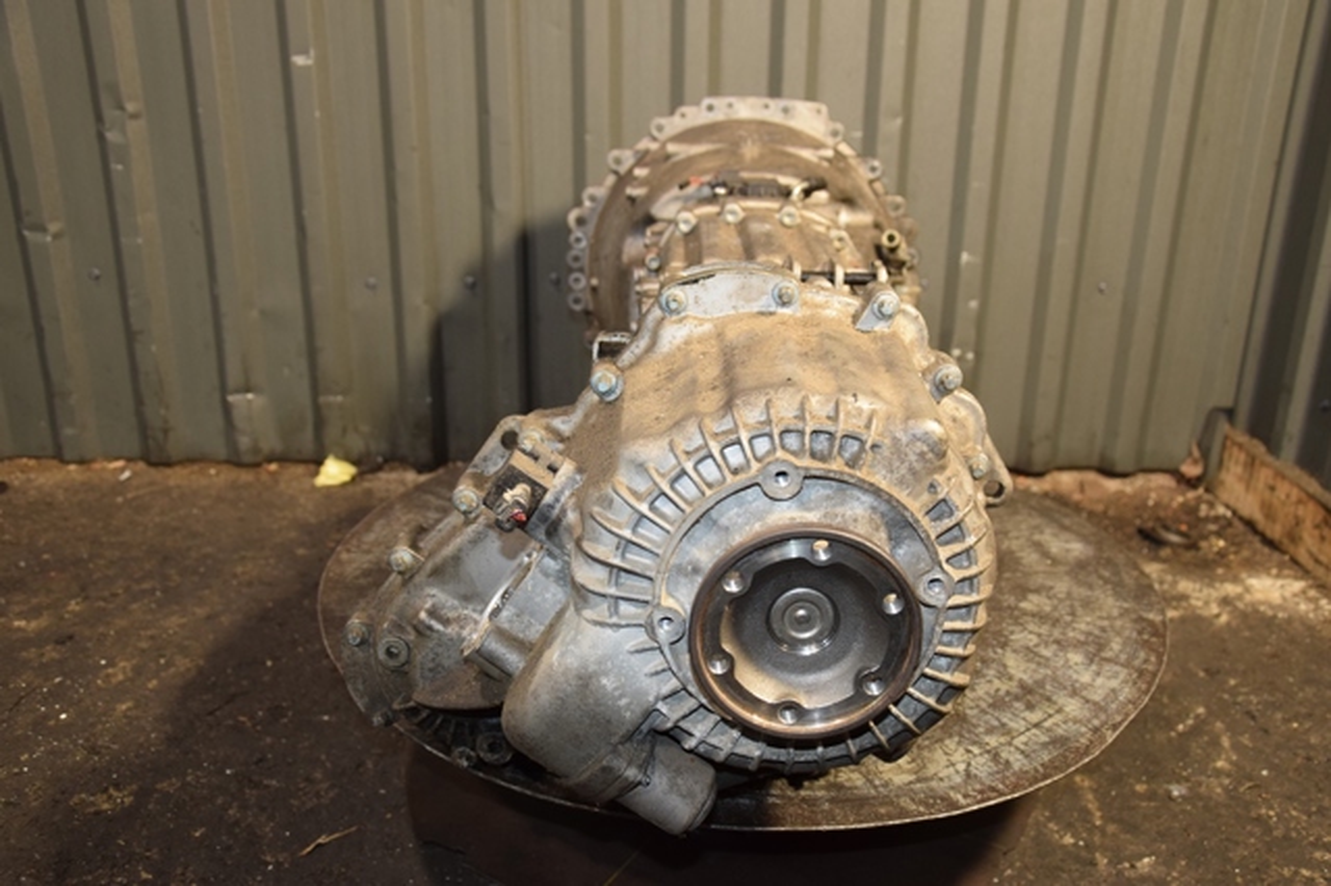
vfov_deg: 36.8
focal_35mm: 36
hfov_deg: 53.2
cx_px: 666
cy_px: 443
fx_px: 1330
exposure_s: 1/80
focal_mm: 24
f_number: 5
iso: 800
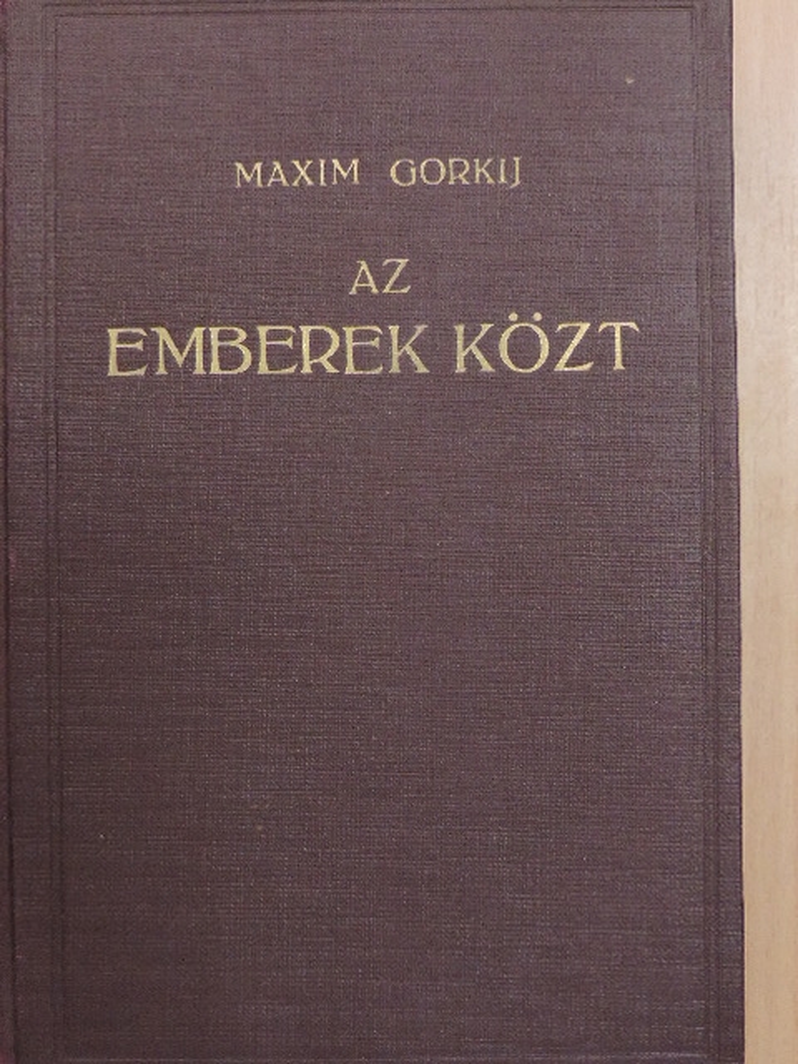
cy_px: 532
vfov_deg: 34.9
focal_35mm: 55
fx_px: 1691
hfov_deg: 26.6
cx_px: 399
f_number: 3.7
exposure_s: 1/60
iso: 1600
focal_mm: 9.8
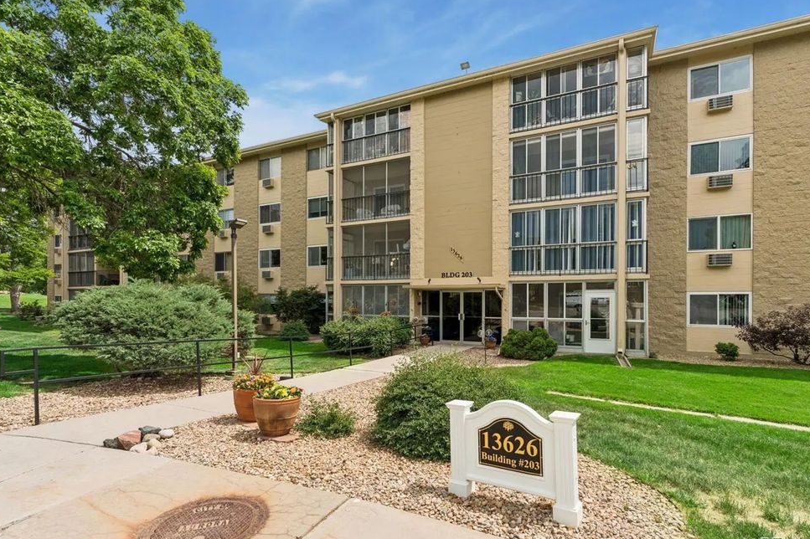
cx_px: 418
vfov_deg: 67.3
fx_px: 405
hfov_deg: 90.0
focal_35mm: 18
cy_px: 269
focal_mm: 17
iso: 400
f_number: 9
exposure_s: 1/800
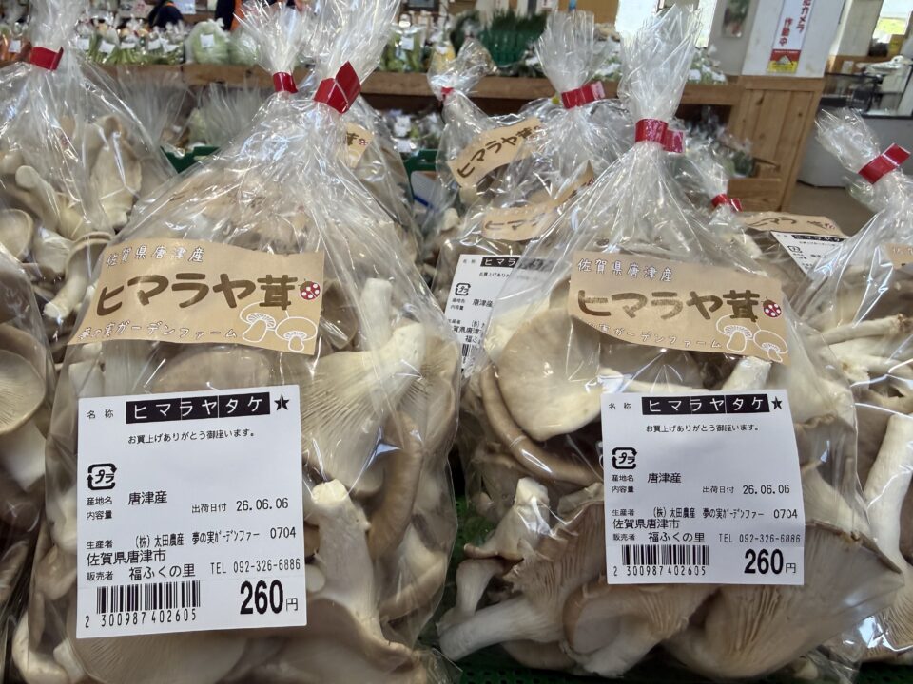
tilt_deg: -25.1
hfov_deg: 71.6
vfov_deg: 56.8
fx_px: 633
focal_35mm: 24
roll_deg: -1.8
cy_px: 342
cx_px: 456
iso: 125
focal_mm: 2.22
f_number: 2.2
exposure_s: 1/120
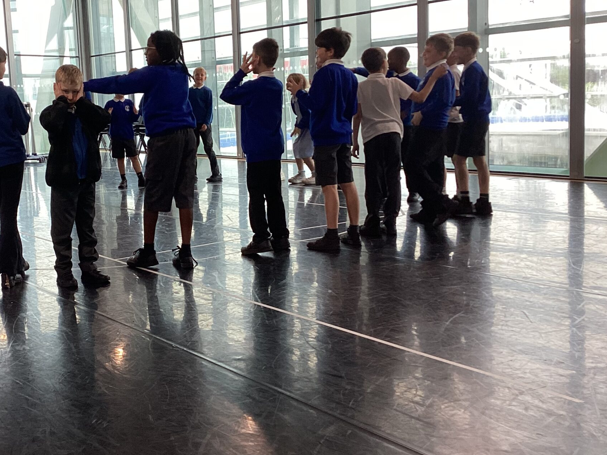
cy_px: 196
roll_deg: +3.3
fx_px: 824
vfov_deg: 30.8
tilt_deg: -7.4
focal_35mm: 47
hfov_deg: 39.6
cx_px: 171
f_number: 2.4
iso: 64
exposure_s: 1/100
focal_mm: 3.3
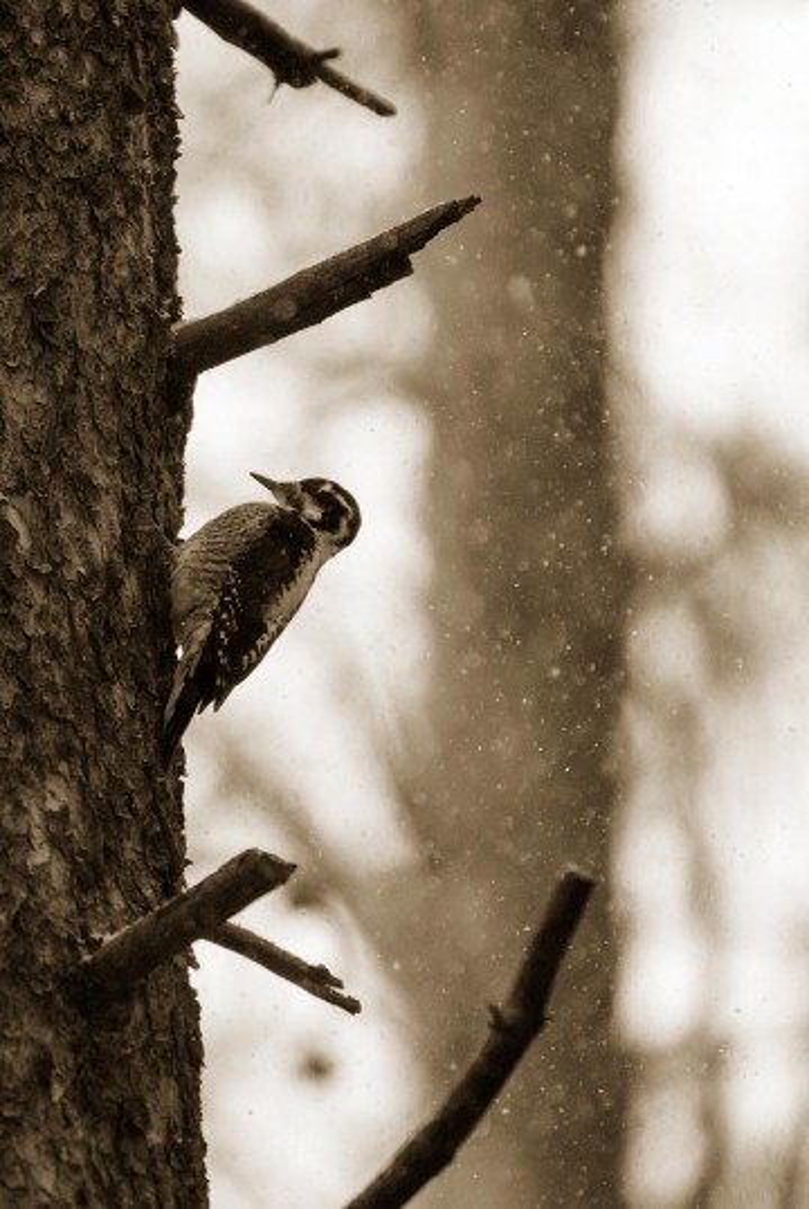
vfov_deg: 6.9
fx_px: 10086
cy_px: 604
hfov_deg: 4.6
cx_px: 404
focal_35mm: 300
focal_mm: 200
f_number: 2.8
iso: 500
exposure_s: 1/640
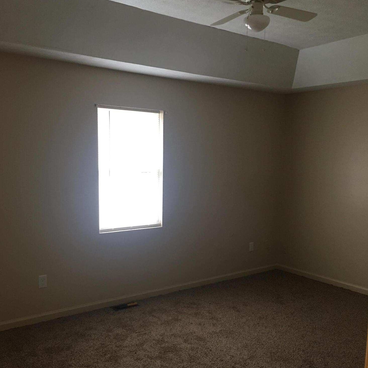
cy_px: 215
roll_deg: -0.7
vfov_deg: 47.0
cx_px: 180
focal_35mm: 35
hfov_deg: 47.2
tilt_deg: -7.3
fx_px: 421
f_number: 2.2
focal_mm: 4.15
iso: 64
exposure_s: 1/15
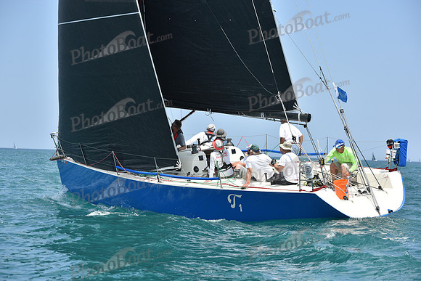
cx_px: 210
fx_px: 1287
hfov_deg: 18.6
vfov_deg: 12.5
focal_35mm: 110
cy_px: 140
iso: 250
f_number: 6.3
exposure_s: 1/1250
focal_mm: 110
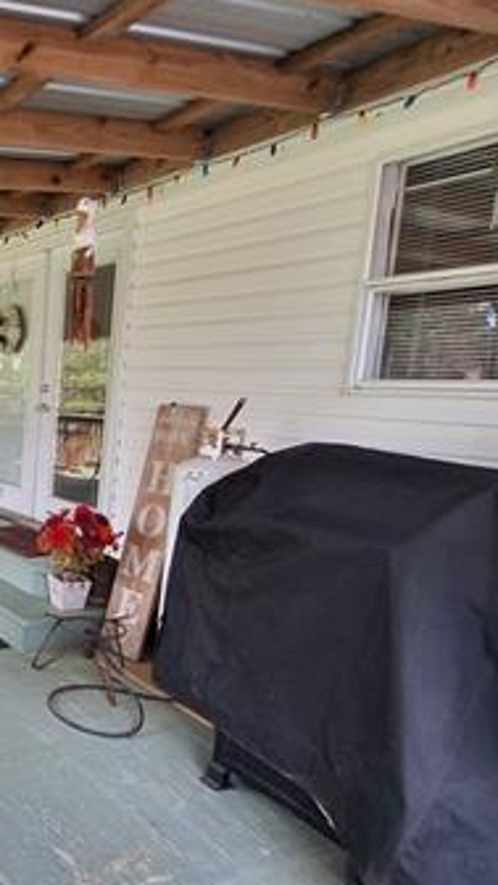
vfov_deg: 69.7
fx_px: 634
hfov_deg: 32.4
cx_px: -148
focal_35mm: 27
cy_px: 482
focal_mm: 1.74
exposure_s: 1/138
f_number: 2.2
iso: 40
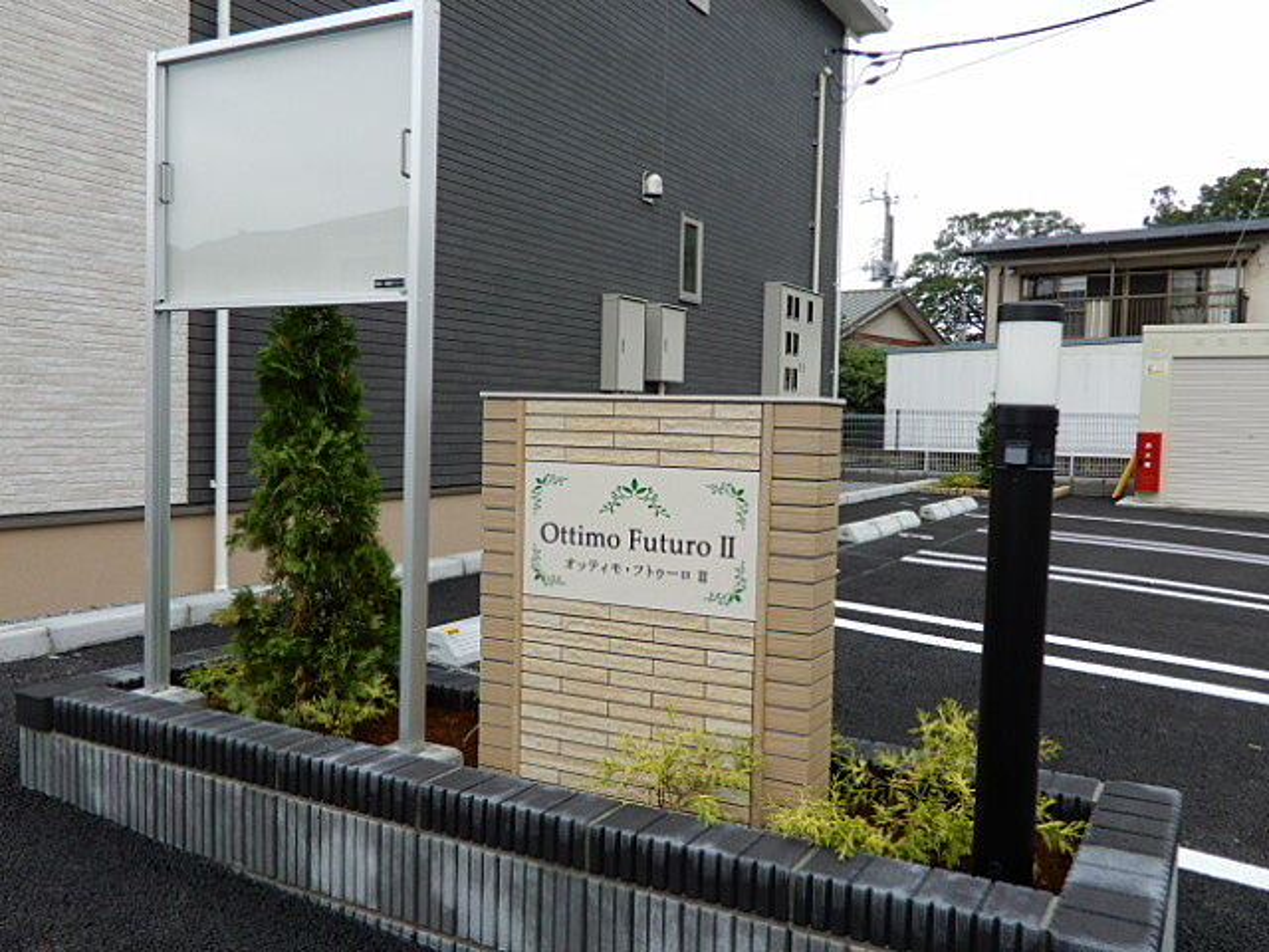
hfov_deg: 60.0
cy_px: 476
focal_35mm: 30
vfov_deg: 46.8
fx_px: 1100
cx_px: 634
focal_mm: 5.4
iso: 80
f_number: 3.5
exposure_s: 1/250
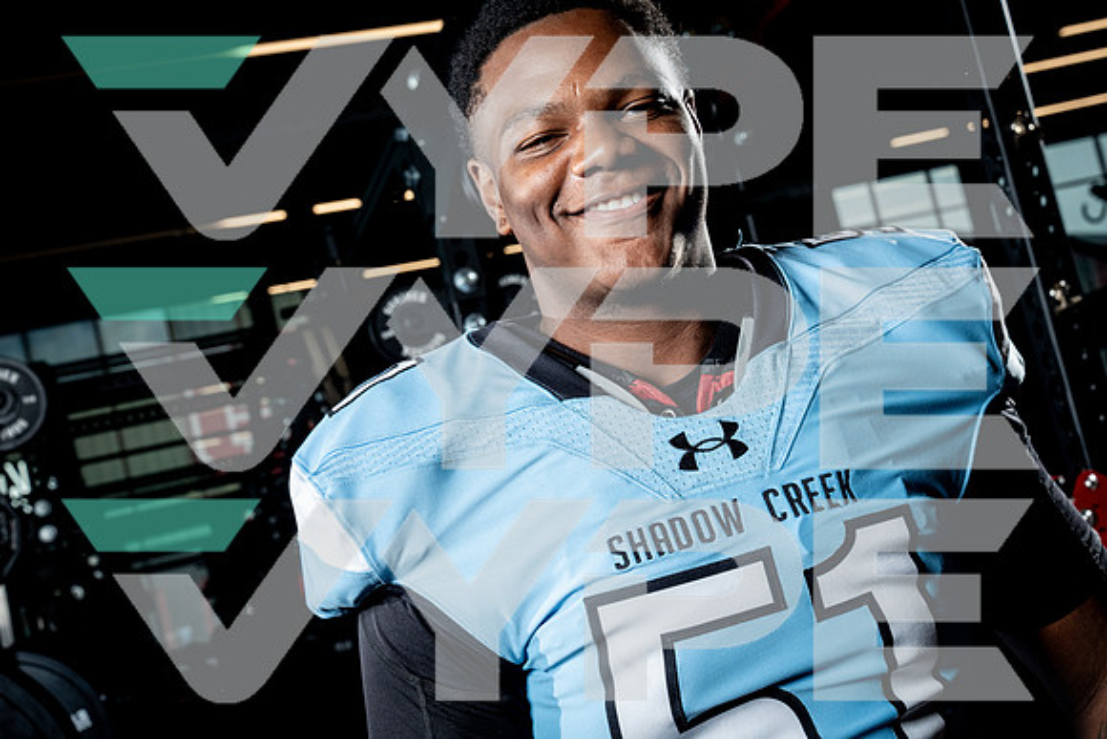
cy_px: 370
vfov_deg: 25.5
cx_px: 554
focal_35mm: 53
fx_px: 1630
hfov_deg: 37.5
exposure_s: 1/250
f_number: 9
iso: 640
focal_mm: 53
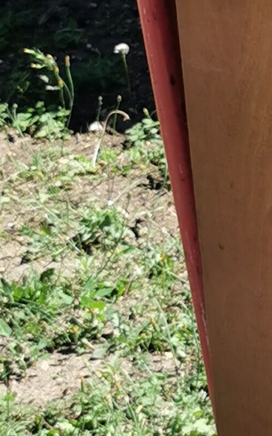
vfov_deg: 13.6
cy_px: 200
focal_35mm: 154
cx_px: 530
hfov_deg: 8.1
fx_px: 1828
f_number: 1.6
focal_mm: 5.56
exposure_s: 1/1587
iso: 50
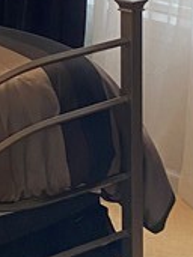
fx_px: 1161
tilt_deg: -10.9
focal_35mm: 156
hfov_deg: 9.2
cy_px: -23
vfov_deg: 12.5
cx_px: -98
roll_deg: +0.5
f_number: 1.8
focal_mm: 4.25
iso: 250
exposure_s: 1/60
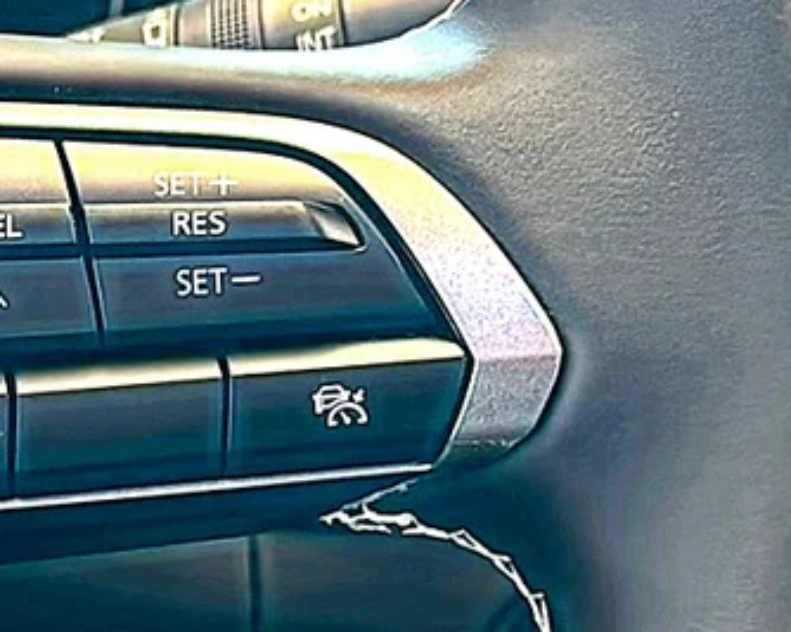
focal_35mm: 90
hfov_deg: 21.0
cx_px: 137
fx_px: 2106
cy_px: 278
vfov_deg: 17.1
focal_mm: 6.86
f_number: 1.78
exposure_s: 1/40
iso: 200
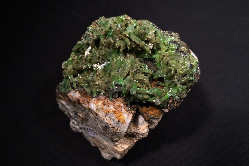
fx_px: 214
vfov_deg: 42.3
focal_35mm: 31
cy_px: 88
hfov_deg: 60.3
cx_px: 121
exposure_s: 1/120
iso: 32
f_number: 2.2
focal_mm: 4.15
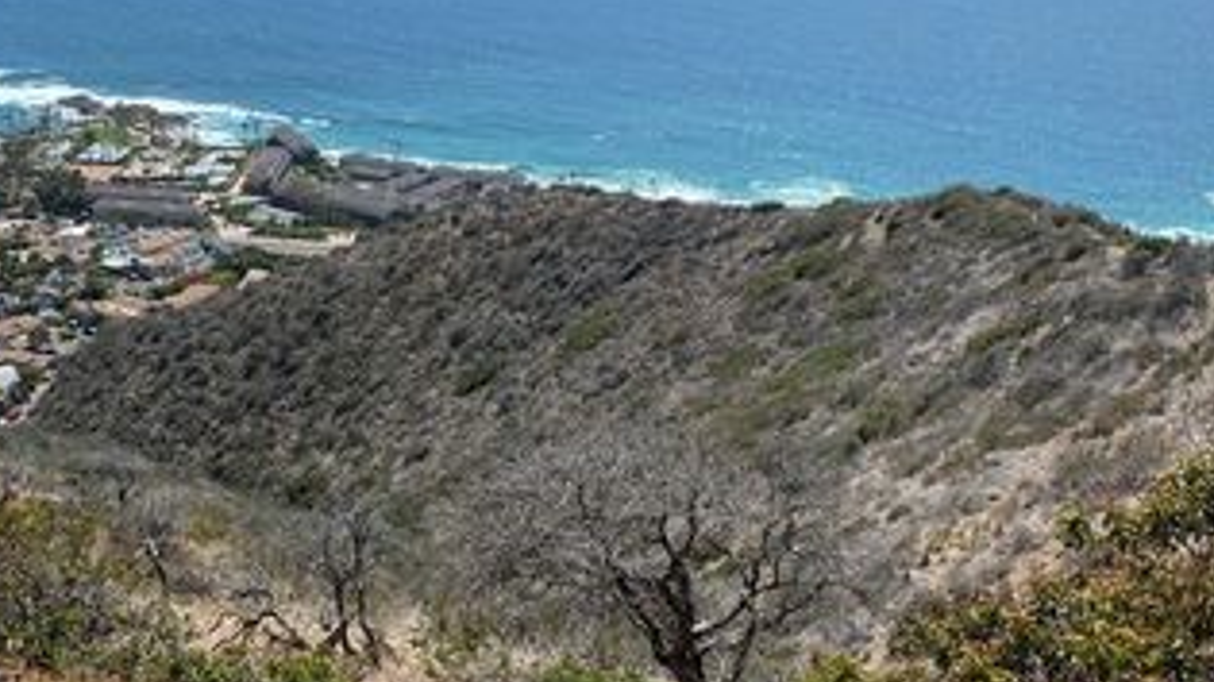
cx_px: 412
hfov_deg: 44.9
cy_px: 391
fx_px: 1448
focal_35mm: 45
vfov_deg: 26.5
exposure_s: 1/2967
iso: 32
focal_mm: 4.25
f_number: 1.8
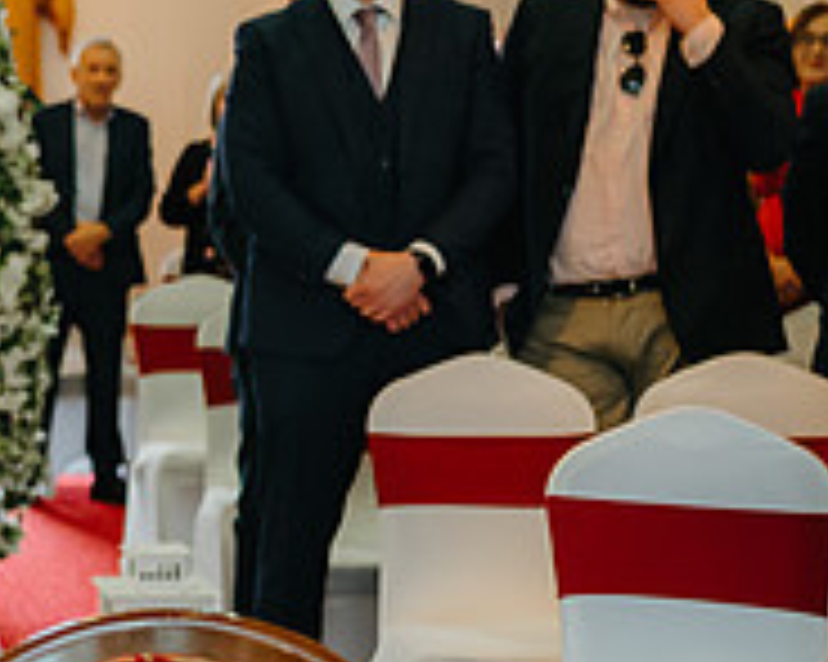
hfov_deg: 15.4
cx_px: -234
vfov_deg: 12.9
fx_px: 2915
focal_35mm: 119
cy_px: 381
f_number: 2.2
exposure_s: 1/160
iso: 1250
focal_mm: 35
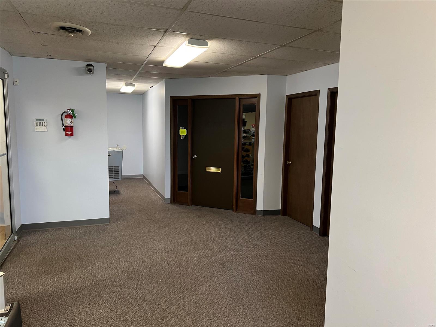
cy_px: 164
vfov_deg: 53.1
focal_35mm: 26
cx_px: 218
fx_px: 327
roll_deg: -1.0
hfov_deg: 67.3
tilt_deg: -5.9
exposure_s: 1/60
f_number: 1.5
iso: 160
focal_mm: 5.7
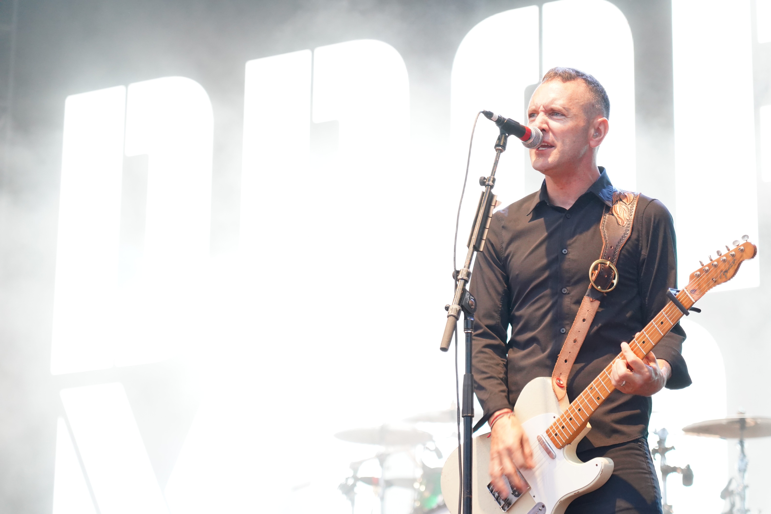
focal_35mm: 105
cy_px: 257
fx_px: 2249
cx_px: 386
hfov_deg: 19.5
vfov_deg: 13.0
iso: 4000
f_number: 4
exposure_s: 1/125
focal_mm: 105
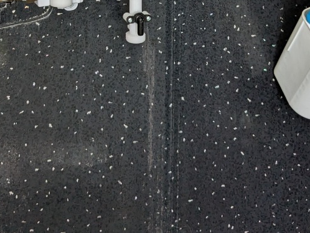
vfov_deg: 20.4
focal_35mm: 65
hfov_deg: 29.7
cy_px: -80
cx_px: 123
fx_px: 582
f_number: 1.73
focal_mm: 4.38
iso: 284
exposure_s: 1/99.9
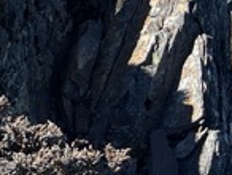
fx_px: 1222
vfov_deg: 8.2
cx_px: -485
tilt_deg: -15.0
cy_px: 121
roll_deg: +0.3
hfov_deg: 8.8
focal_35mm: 182
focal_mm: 5.7
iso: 50
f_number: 1.5
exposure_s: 1/2915
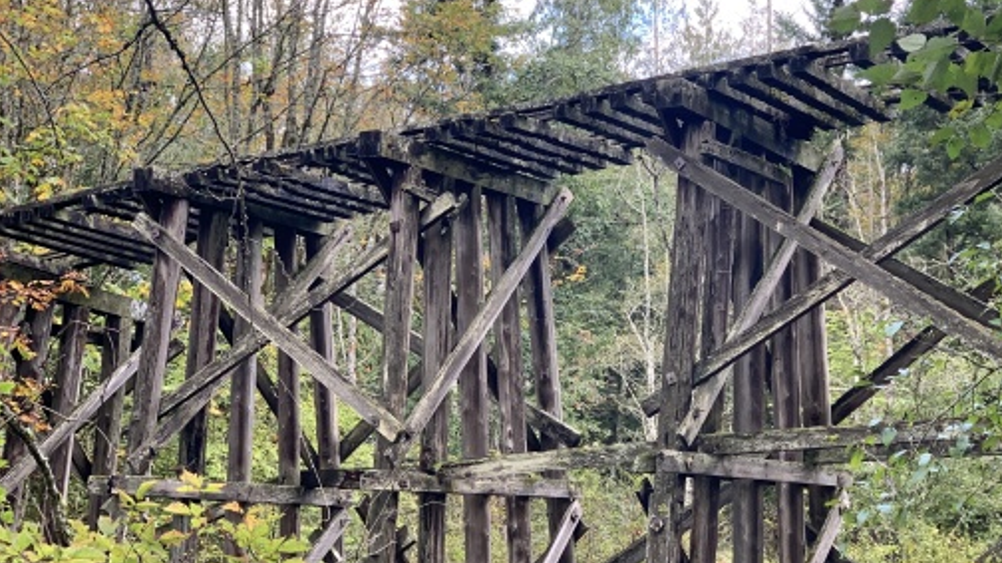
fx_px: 1912
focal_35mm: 72
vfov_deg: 16.7
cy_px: 312
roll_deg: +0.7
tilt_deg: +9.9
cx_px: 630
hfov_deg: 29.2
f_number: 2.4
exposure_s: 1/122
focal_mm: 6
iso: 50
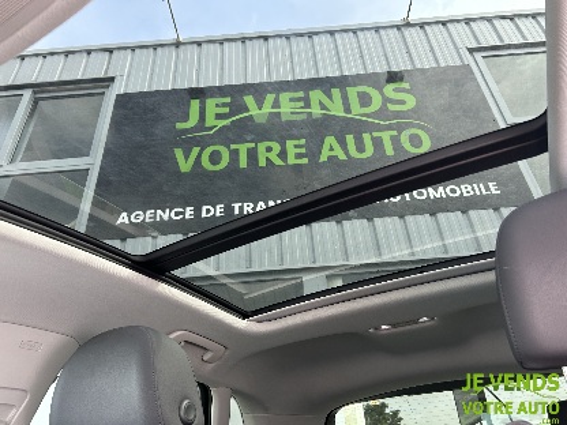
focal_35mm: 26
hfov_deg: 67.3
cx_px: 284
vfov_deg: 53.1
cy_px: 212
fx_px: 426
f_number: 1.5
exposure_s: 1/121
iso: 125
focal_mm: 5.7
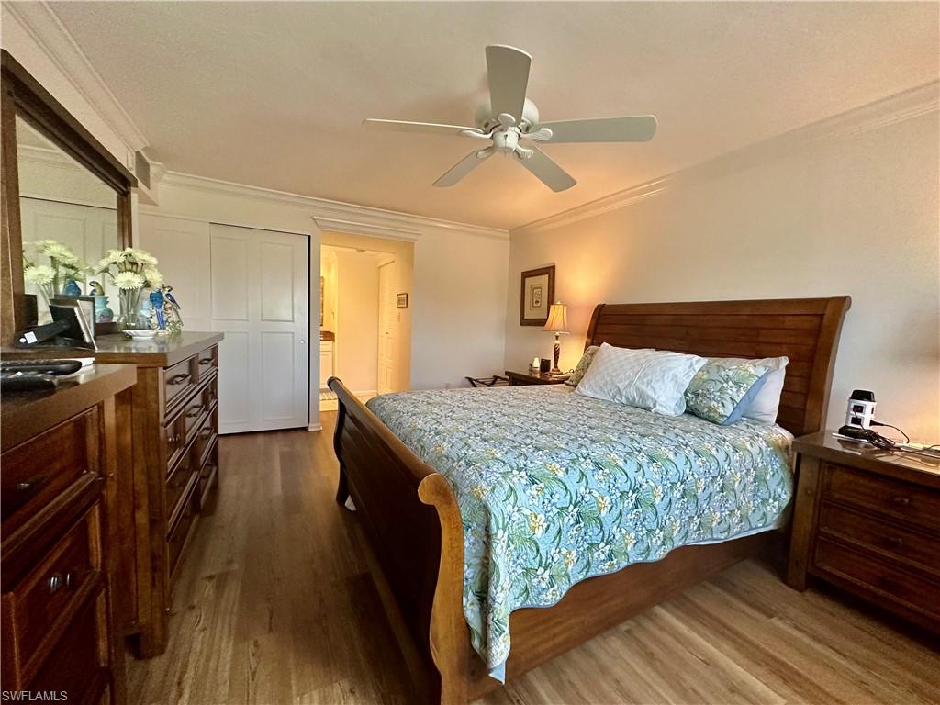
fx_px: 380
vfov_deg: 85.7
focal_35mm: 14
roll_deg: -1.6
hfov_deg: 102.1
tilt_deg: -5.7
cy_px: 352
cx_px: 470
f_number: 2.2
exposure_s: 1/120
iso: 320
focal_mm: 2.22
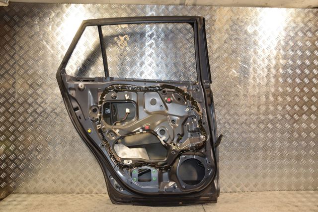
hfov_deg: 59.5
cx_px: 159
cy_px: 106
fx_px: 278
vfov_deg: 41.7
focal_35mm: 32
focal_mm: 21
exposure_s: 1/200
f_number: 9
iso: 800
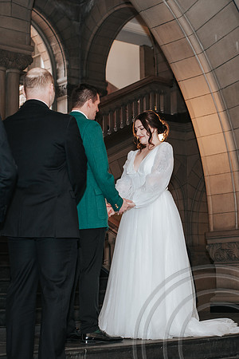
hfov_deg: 18.1
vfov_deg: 27.0
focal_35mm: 75
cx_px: 161
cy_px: 180
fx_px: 746
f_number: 3.2
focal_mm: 50
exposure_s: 1/200
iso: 800
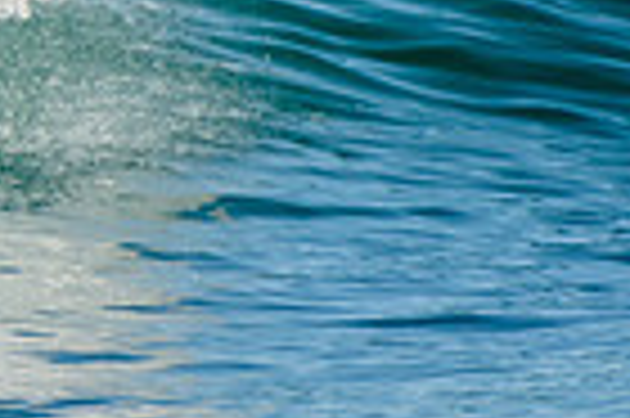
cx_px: -580
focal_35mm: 2487
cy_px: -285
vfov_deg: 0.6
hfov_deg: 0.8
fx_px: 43471
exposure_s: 1/1250
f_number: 5.6
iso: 250
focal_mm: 400
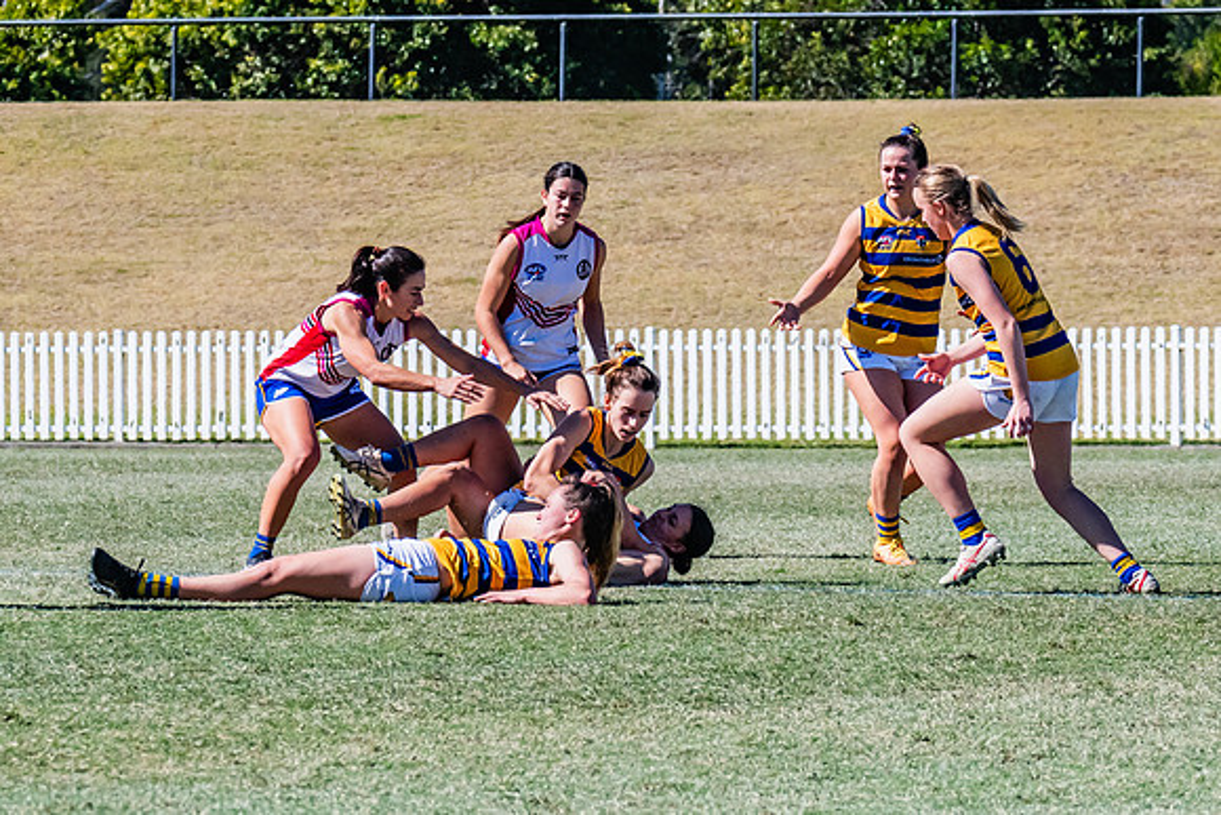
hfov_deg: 4.8
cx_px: 697
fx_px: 14488
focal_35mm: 427
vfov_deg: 3.2
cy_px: 398
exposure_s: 1/1600
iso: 800
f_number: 11
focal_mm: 220
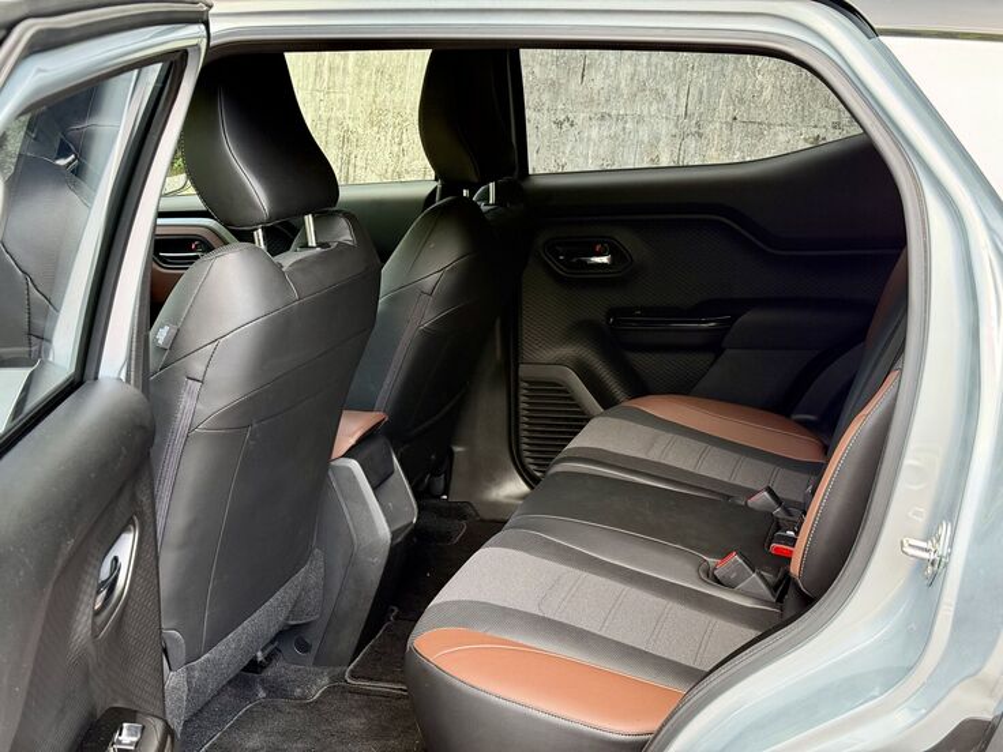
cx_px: 502
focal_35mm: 48
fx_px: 1391
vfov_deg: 30.3
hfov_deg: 39.7
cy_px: 376
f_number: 1.78
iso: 125
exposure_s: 1/97
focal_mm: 6.76
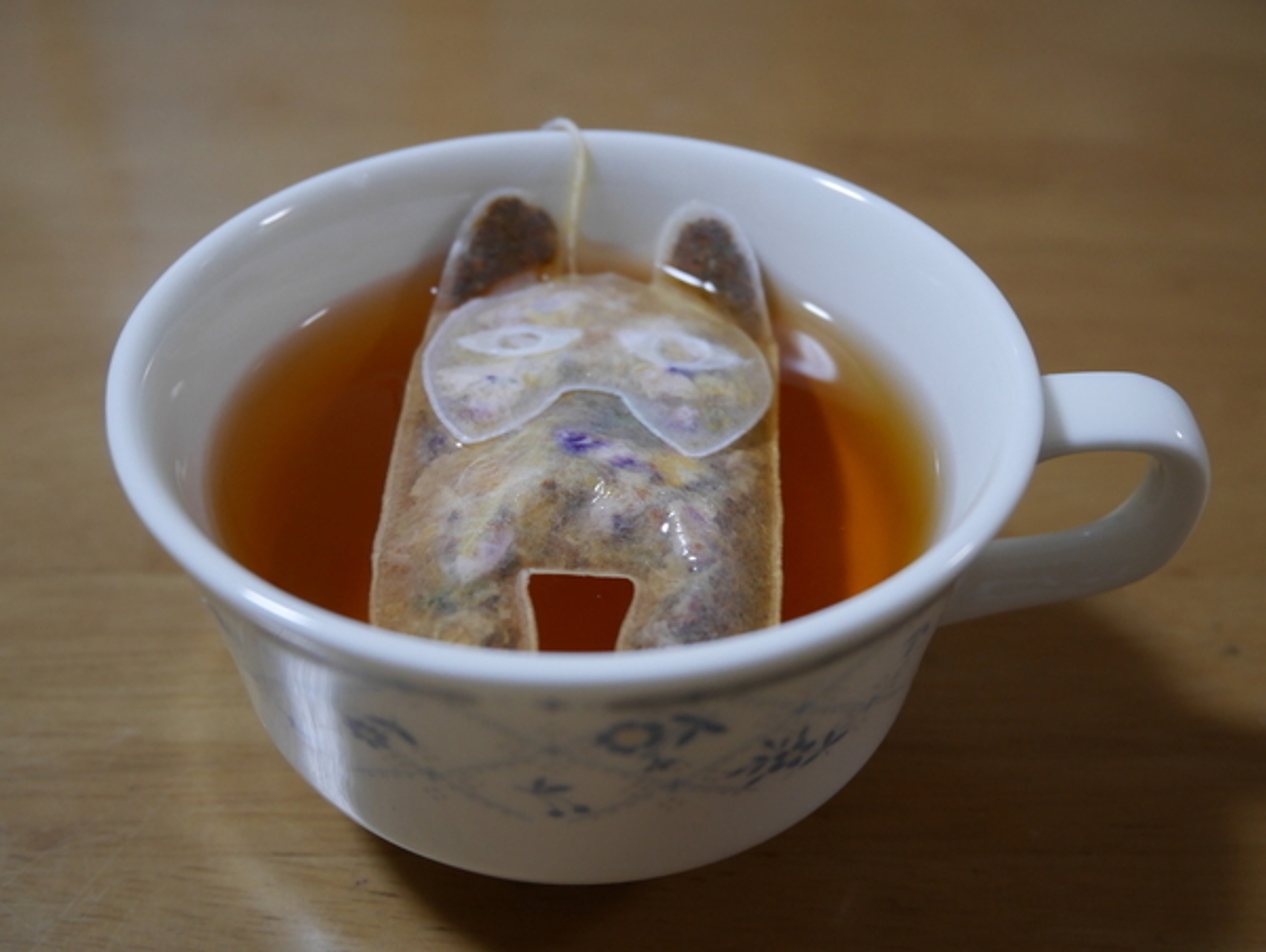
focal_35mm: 36
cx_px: 633
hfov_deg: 51.3
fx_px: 1318
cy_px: 476
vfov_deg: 39.7
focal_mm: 18
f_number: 4.2
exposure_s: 1/40
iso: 800
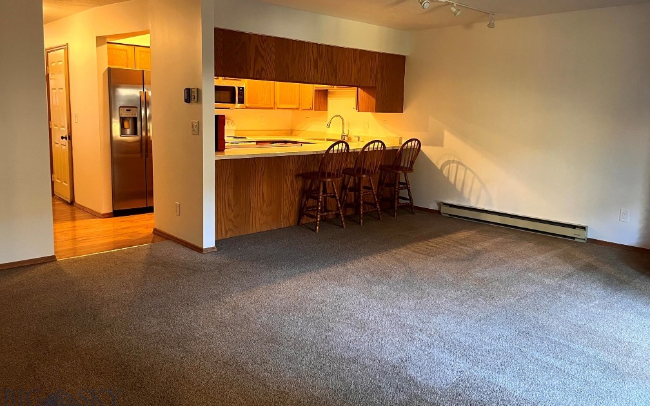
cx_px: 326
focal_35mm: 28
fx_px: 496
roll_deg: -1.2
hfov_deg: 66.5
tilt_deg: -6.5
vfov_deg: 44.5
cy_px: 179
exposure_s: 1/60
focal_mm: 5.1
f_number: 1.6
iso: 500
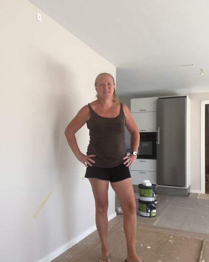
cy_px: 138
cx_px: 104
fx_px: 247
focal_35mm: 32
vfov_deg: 55.6
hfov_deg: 45.8
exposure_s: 1/121
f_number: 2.2
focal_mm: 2.71
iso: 50
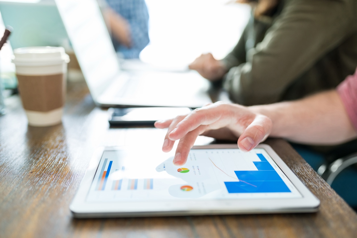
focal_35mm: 35
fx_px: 347
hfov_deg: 54.4
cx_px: 178
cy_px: 119
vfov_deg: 37.9
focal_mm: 35
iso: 800
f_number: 1.8
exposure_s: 1/100
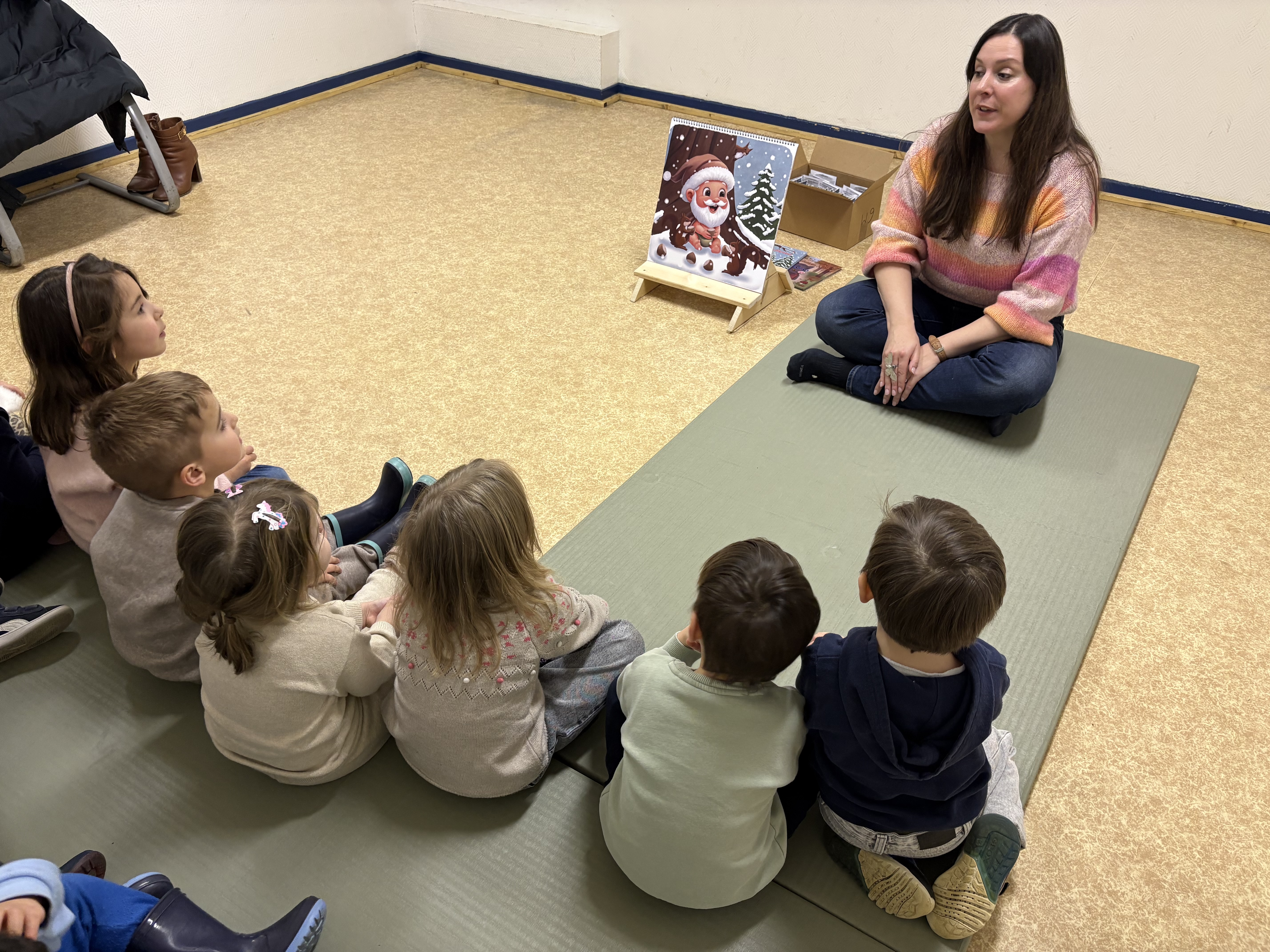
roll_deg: -0.3
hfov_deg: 67.3
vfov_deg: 53.1
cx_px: 635
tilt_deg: -38.0
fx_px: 954
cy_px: 476
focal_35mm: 26
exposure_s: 1/50
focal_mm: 5.96
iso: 160
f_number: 1.6
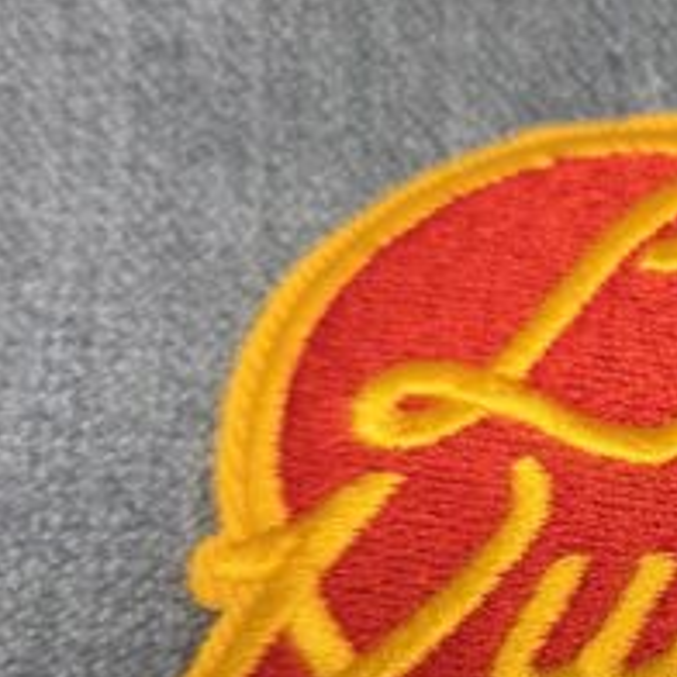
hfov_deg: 18.9
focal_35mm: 83
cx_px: 946
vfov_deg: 20.5
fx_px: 1837
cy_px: 591
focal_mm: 5.4
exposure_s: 1/120
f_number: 1.8
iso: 250
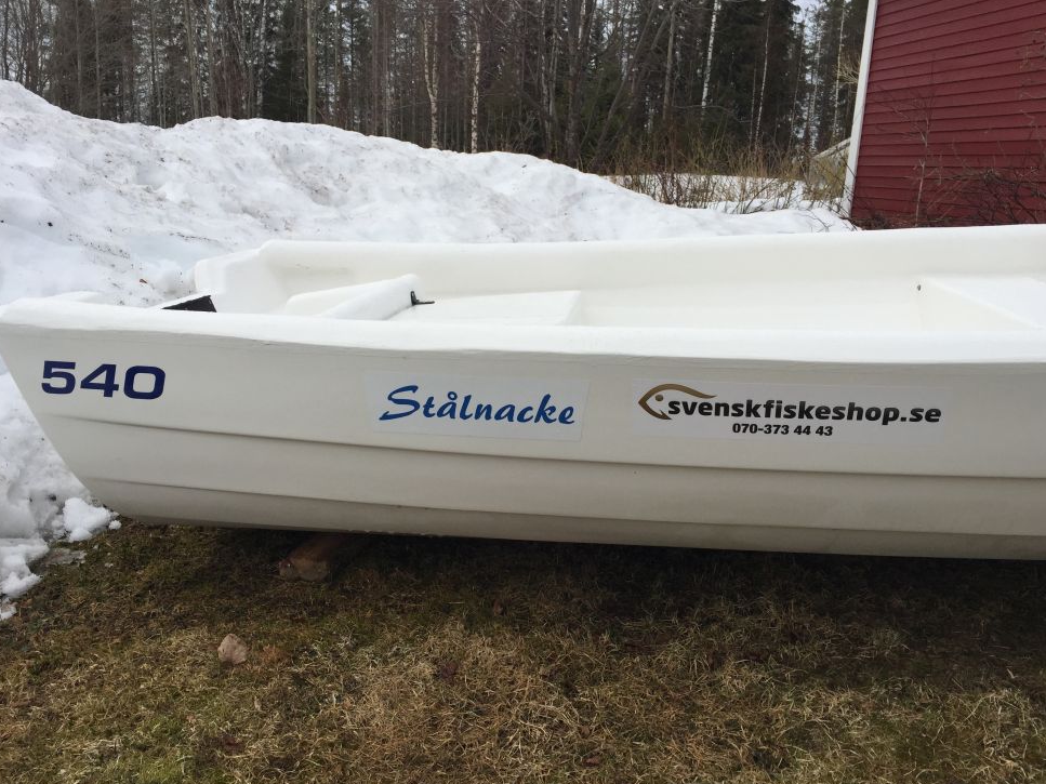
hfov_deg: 60.0
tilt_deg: -13.1
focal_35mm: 30
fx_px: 906
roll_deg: -0.9
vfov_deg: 46.8
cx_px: 516
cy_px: 399
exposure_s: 1/2326
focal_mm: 4.15
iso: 32
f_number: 2.2
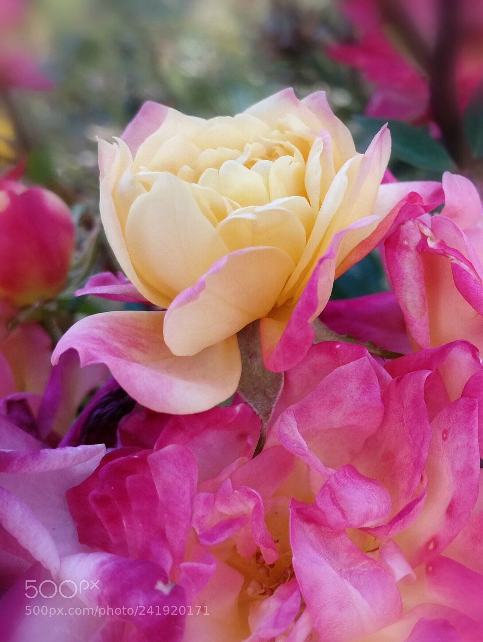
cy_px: 321
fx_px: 501
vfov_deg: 65.2
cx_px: 242
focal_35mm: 27
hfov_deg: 51.5
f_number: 2.2
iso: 50
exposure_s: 1/100
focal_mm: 3.95
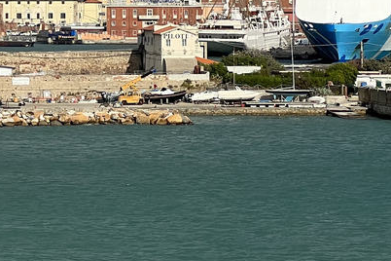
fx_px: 2596
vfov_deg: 5.7
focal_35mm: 239
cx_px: -97
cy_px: -81
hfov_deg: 8.5
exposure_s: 1/1393
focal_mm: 9
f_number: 2.8
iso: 32
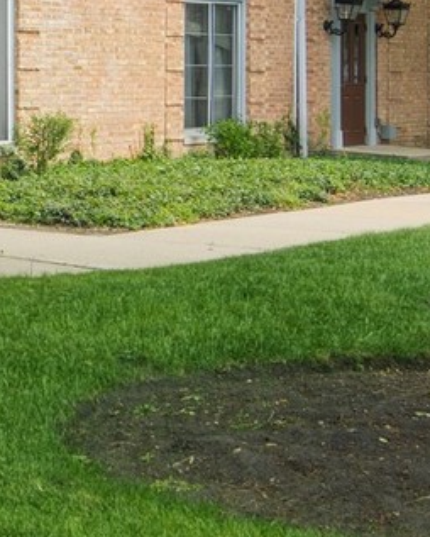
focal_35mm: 93
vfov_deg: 19.8
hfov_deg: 15.1
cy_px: -10
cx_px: -244
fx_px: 1484
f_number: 8
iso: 200
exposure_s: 1/200
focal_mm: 13
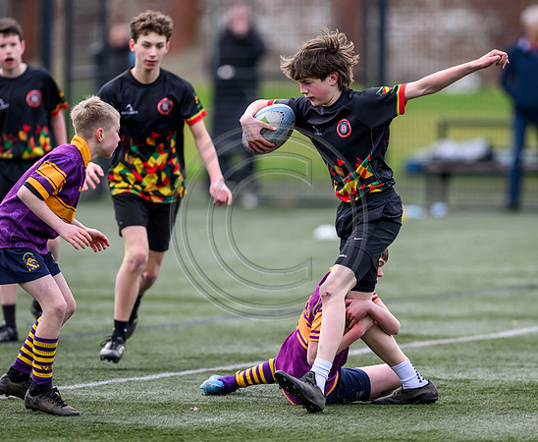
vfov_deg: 3.2
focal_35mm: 484
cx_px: 351
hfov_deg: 4.0
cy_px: 234
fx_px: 7789
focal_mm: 400
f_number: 3.5
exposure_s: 1/1600
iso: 500
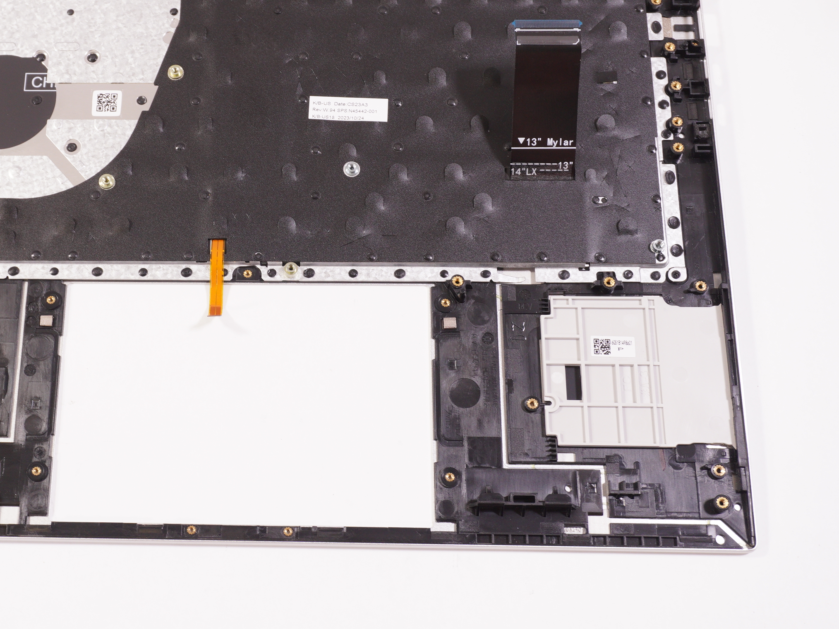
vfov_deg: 25.2
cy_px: 221
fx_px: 1399
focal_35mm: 58
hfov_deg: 33.0
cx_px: 252
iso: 320
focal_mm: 27
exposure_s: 1/50
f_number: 6.3
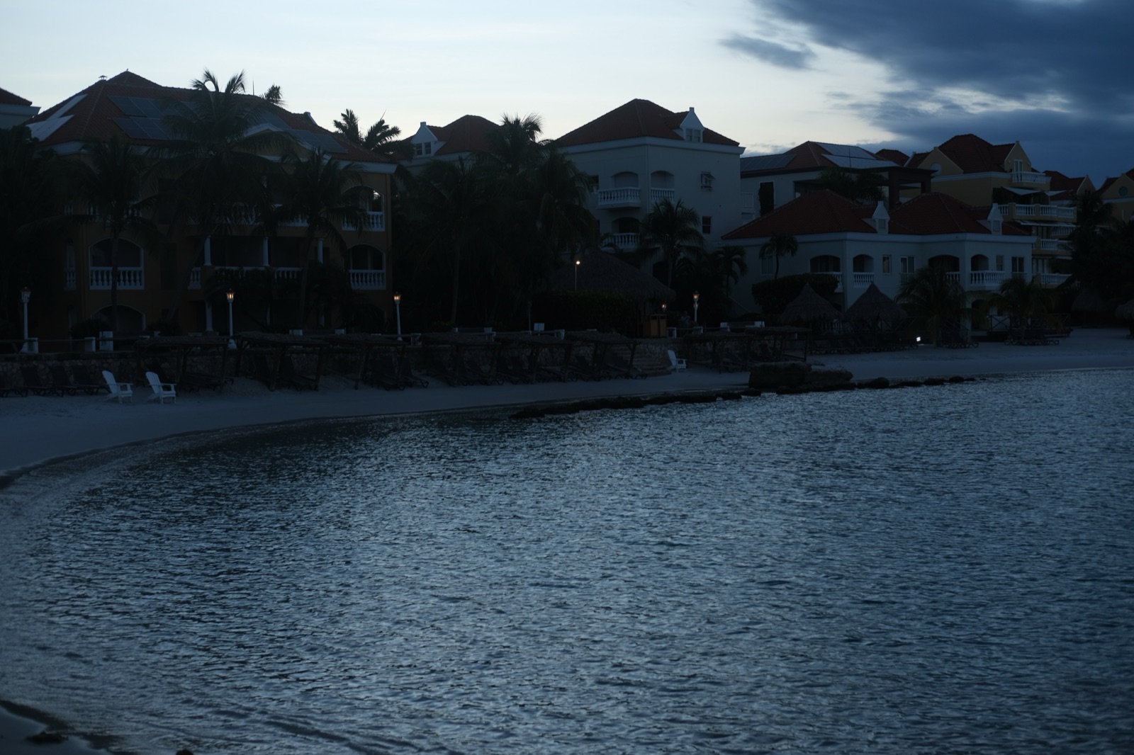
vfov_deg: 25.5
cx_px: 567
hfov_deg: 37.5
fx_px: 1669
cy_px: 378
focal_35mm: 53
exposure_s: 1/320
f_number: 4
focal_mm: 35
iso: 160
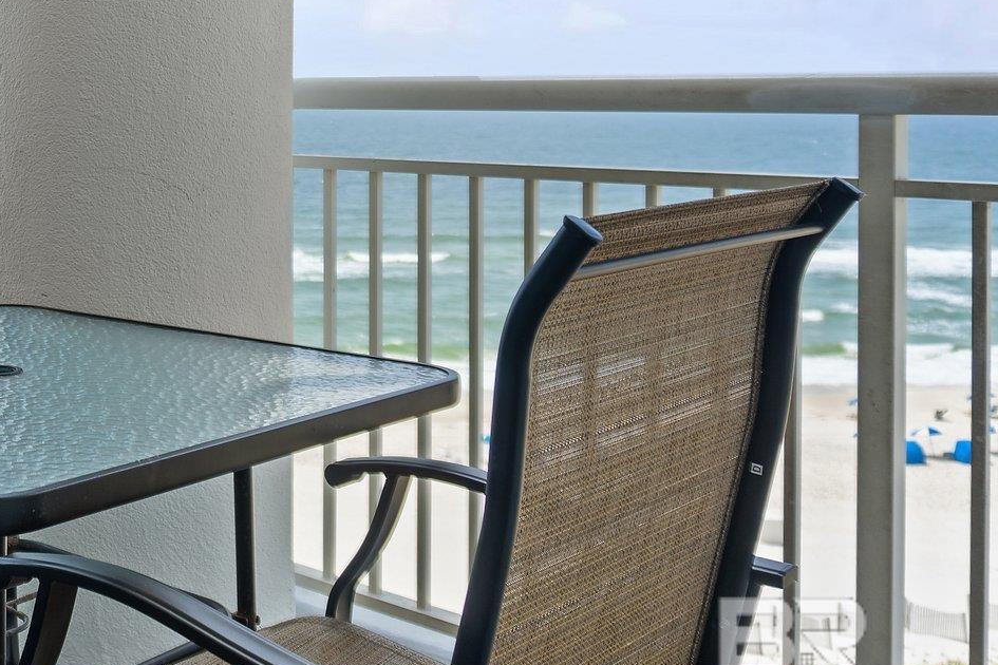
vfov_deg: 25.4
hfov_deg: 34.4
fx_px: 1441
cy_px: 100
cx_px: -24
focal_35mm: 52
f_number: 3.5
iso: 100
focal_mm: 16
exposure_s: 1/350
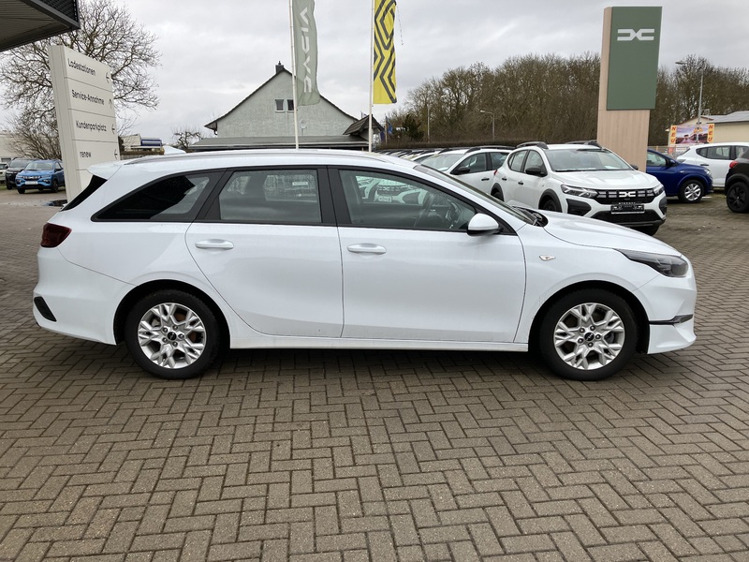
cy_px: 281
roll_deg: +1.7
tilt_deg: -12.2
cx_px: 374
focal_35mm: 28
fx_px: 606
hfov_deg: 63.4
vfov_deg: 49.7
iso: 32
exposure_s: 1/433
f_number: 1.8
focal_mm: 3.99
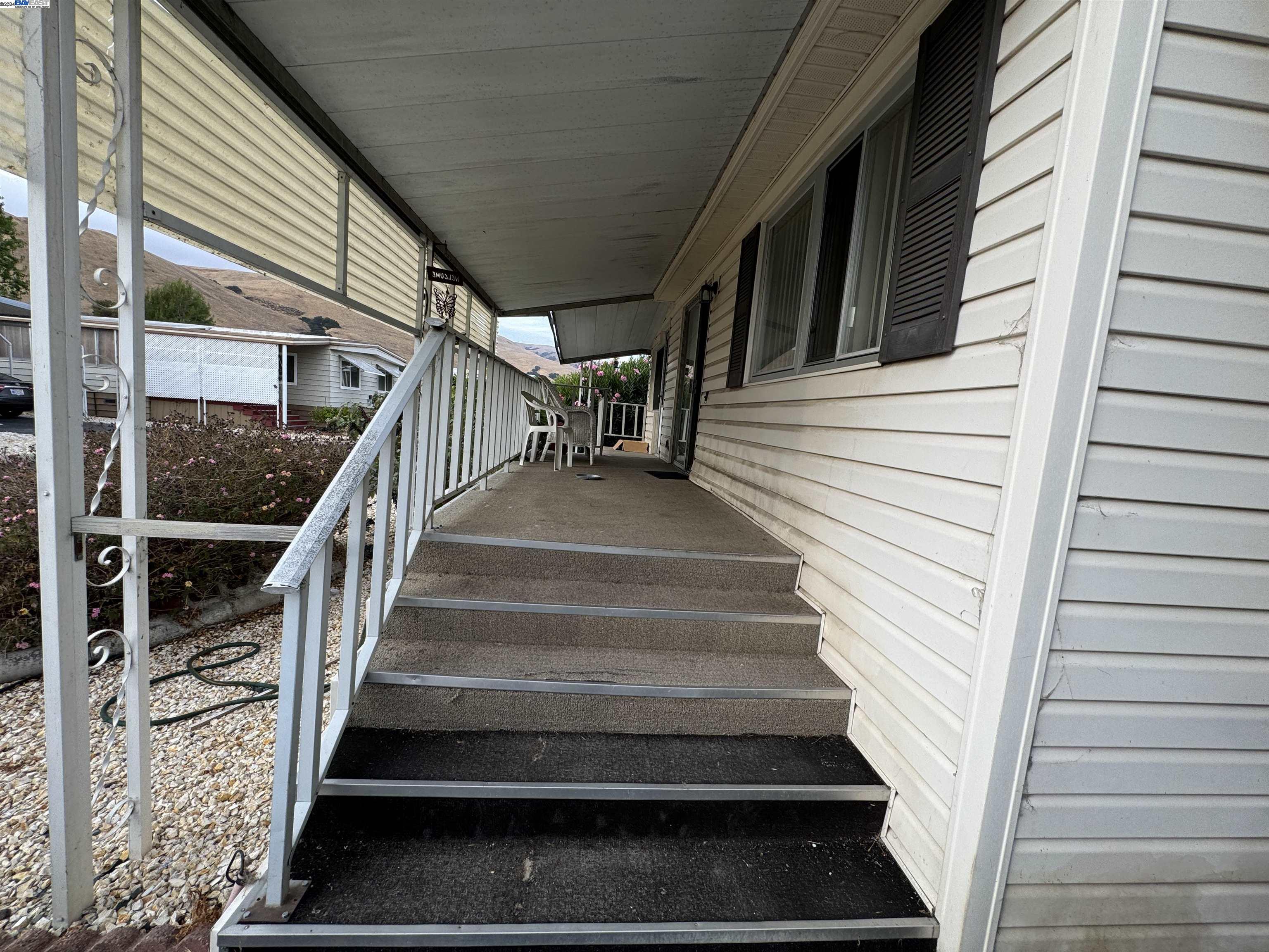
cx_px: 634
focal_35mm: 14
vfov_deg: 85.7
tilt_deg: -7.1
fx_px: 513
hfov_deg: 102.1
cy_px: 476
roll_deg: -5.2
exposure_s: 1/200
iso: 40
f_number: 2.2
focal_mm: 2.22
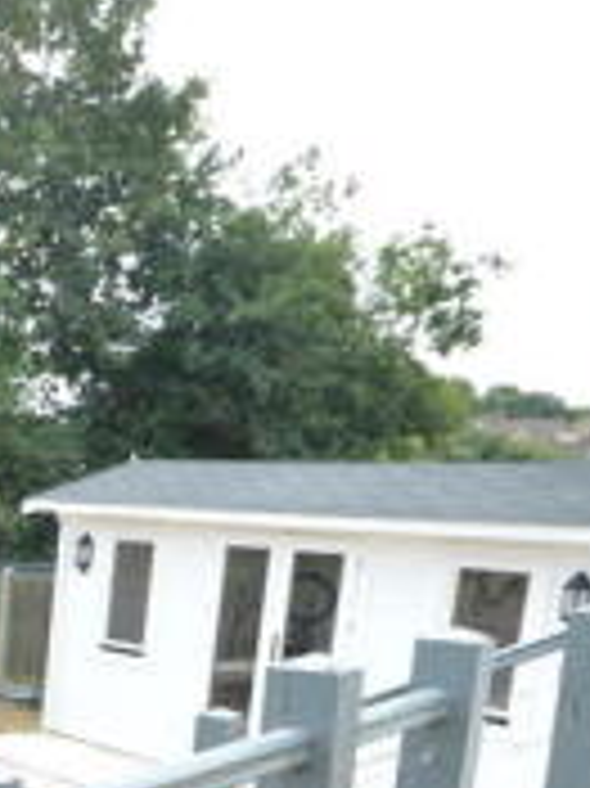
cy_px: 756
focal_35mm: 54
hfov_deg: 22.1
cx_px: -311
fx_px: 1229
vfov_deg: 33.1
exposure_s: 1/160
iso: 100
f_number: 6.3
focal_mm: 10
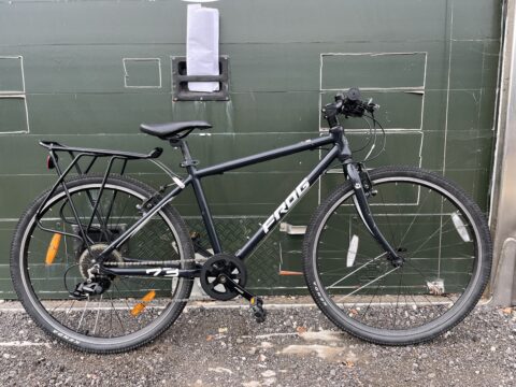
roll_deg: +1.1
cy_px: 194
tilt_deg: -9.5
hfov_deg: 67.3
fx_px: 388
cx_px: 258
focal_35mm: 26
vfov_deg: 53.1
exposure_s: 1/202
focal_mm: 5.1
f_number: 1.6
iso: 40
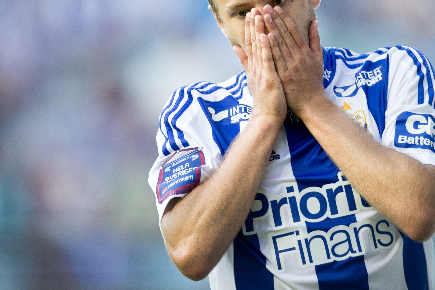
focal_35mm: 704
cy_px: 75
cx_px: 212
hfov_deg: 2.9
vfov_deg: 2.0
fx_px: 8505
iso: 2000
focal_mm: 400
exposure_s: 1/1250
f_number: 3.5
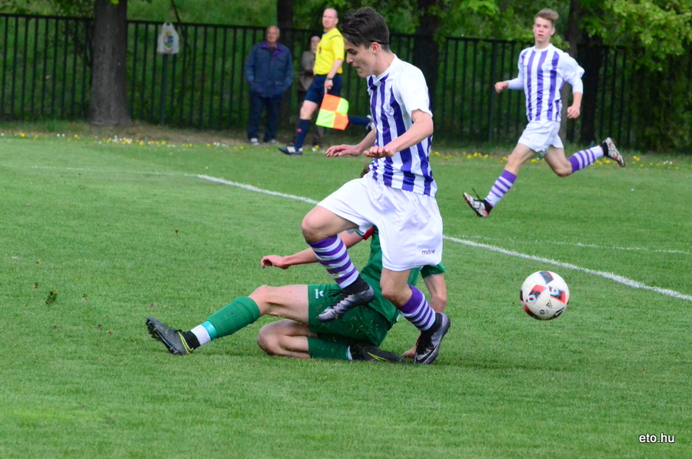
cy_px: 230
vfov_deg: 4.7
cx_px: 346
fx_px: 5611
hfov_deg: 7.1
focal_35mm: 292
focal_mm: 195
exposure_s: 1/6400
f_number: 10
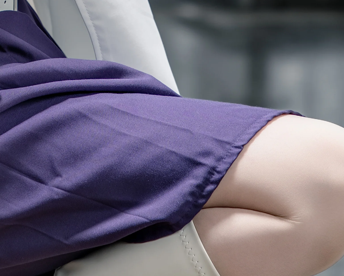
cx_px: -35
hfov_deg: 7.5
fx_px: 2596
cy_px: -252
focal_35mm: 255
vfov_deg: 5.9
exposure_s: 1/250
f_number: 4
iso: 50
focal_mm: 70
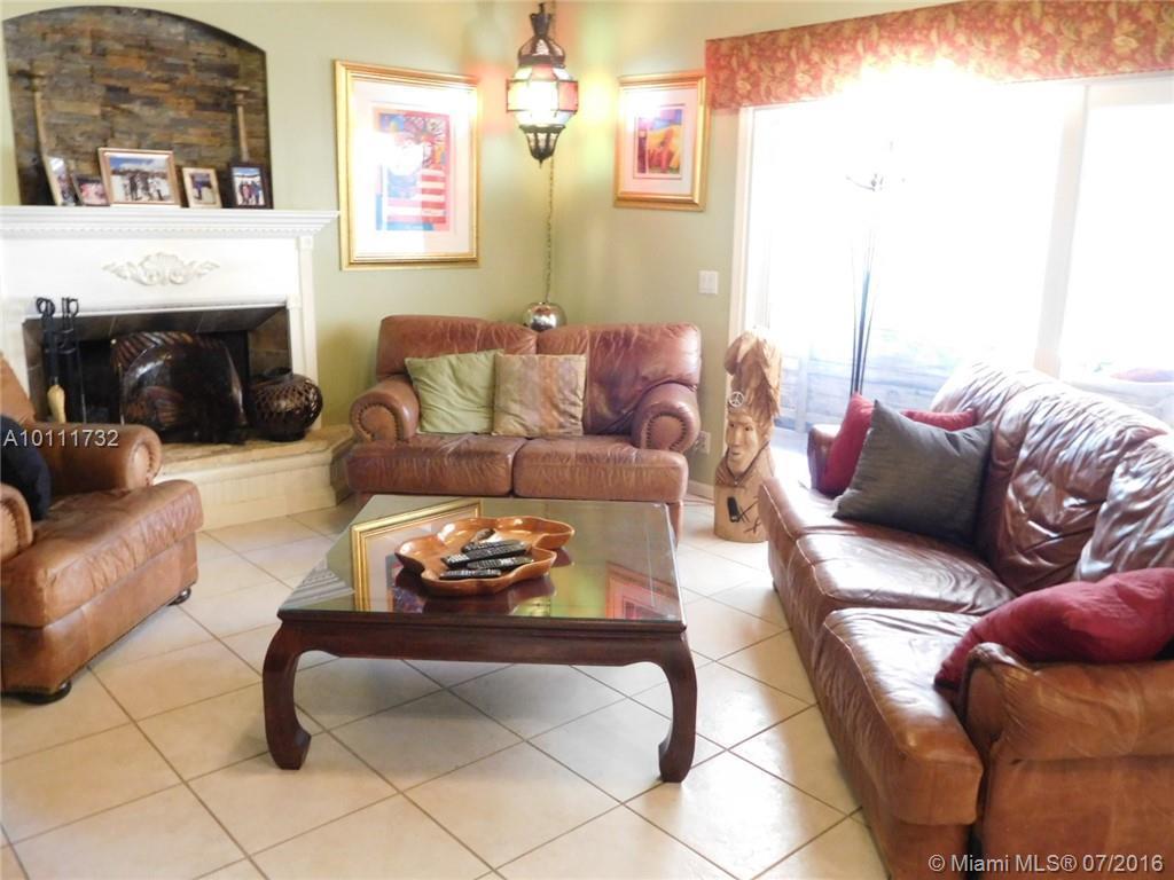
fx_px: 950
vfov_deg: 49.7
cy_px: 440
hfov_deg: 63.4
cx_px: 587
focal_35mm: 28
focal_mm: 5
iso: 640
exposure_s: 1/8
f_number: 3.5
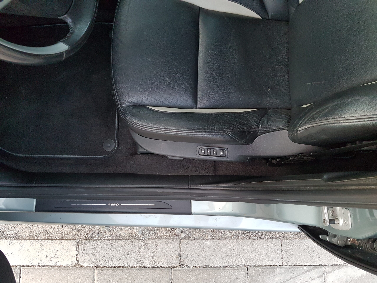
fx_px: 283
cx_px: 188
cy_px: 142
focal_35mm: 26
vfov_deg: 53.1
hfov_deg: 67.3
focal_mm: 4.2
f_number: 1.7
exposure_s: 1/50
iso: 200
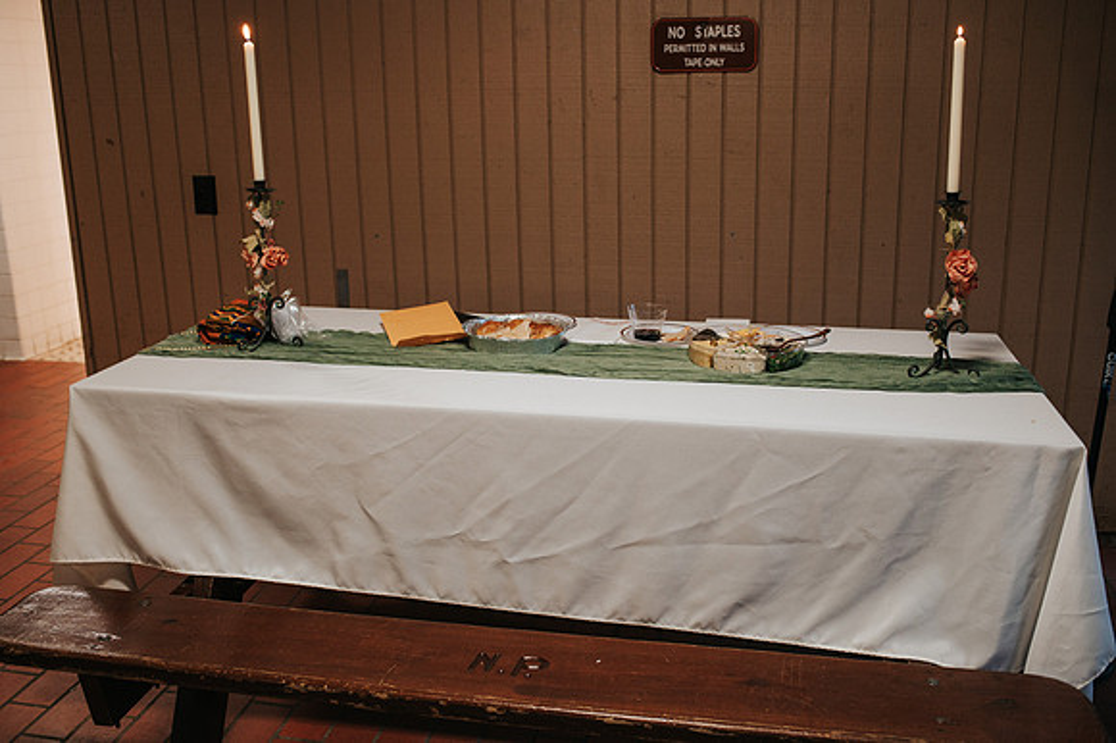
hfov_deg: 54.5
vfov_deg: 37.8
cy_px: 372
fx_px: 1084
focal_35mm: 35
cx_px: 558
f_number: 3.2
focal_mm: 35
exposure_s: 1/200
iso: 1000
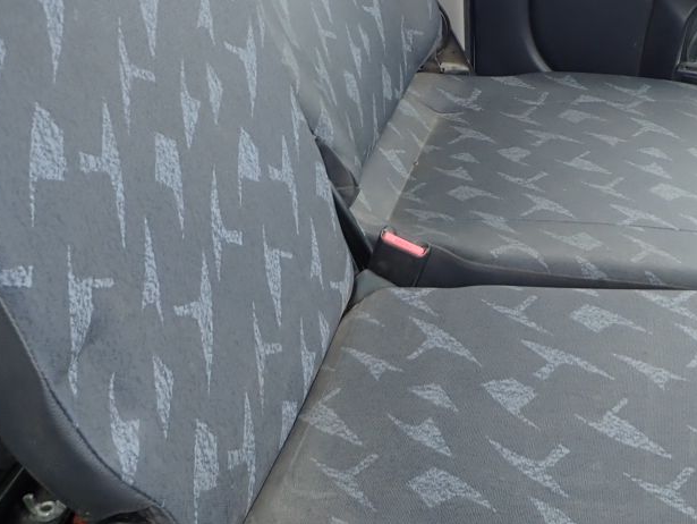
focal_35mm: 52
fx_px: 1048
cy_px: 109
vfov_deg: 27.5
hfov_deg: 36.1
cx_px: 509
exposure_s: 1/125
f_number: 2.8
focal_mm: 4.5
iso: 100
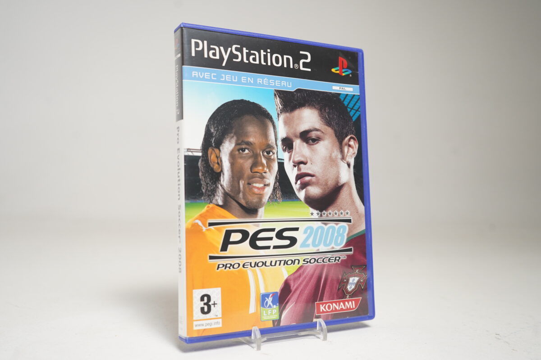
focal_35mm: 34
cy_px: 180
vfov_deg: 38.9
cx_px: 270
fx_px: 511
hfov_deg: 55.8
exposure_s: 1/40
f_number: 5
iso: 1000
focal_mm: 34
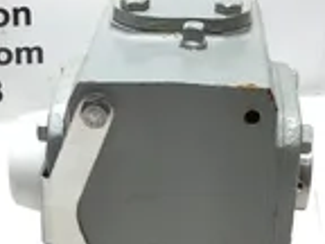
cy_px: 190
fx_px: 807
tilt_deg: -29.1
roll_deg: -2.5
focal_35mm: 86
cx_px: 144
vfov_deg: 17.1
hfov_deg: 22.7
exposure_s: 1/120
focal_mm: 3.3
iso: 40
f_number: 2.4
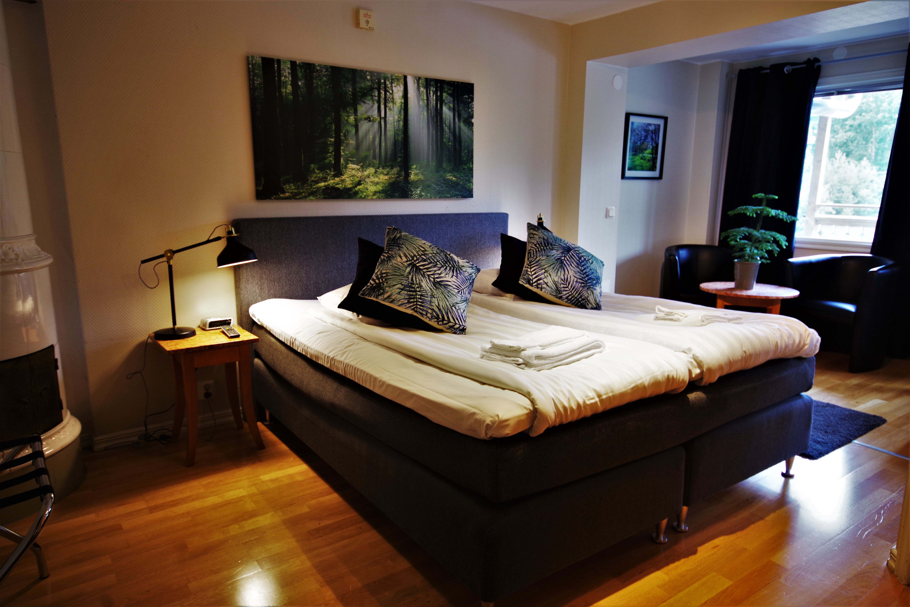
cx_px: 455
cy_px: 304
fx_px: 607
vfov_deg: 53.1
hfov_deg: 73.7
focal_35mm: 24
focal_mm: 16
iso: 200
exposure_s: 1/3.33
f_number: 4.5
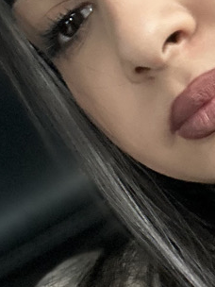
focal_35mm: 101
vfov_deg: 19.4
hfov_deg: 14.1
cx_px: 269
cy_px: 183
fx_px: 836
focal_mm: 2.69
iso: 250
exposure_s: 1/60
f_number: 1.9
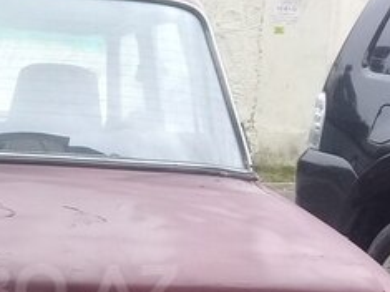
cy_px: 290
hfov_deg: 21.8
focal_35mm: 87
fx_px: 980
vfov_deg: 16.6
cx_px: 8
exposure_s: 1/106
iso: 50
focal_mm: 3.3
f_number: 2.2
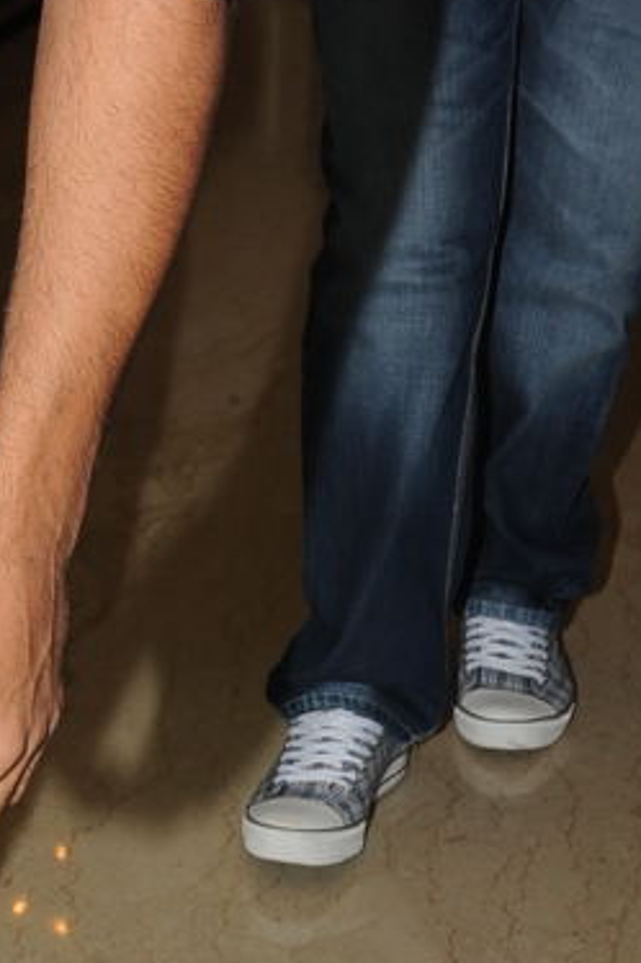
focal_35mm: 124
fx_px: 3315
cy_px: -80
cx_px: -593
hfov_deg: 10.3
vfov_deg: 16.1
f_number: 8
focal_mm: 29
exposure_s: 1/125
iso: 200
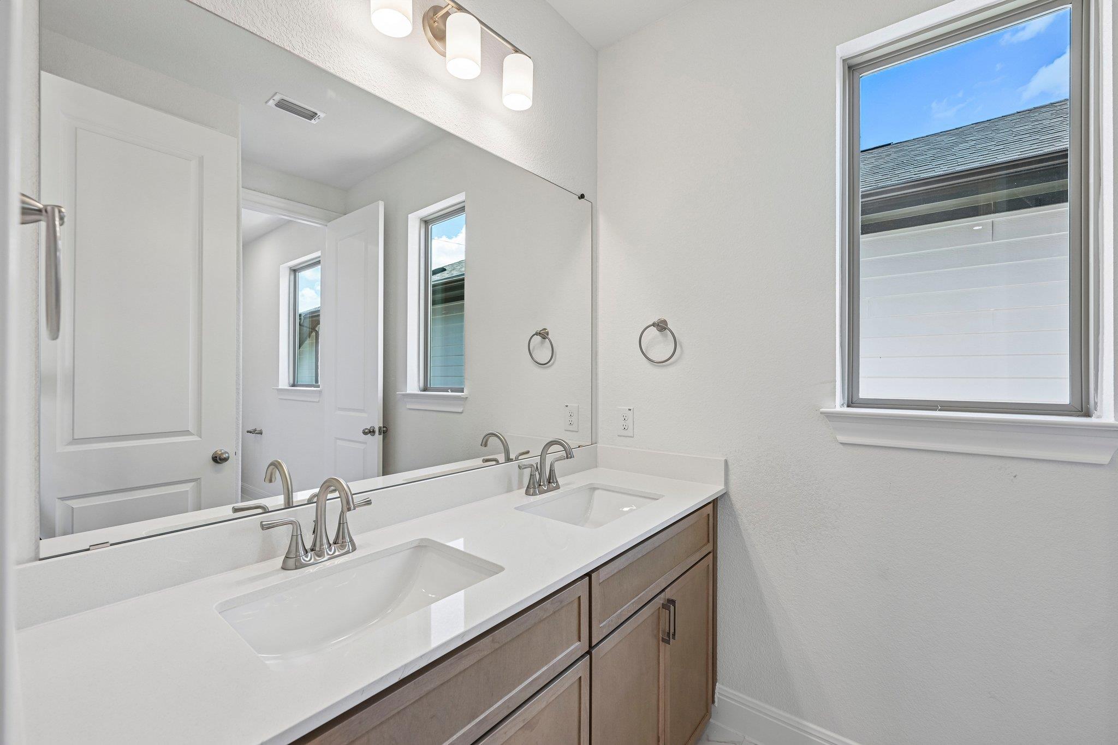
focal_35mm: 15
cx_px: 559
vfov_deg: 77.3
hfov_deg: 100.4
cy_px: 372
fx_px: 466
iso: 100
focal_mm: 15
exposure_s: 1/30
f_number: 6.7
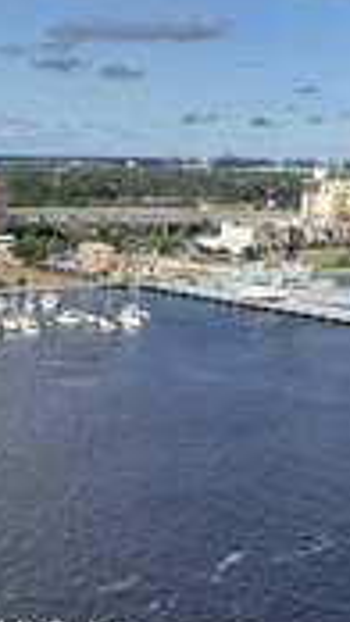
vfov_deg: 28.1
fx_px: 1187
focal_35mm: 72
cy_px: 52
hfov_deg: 14.4
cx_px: 664
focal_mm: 6.76
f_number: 1.78
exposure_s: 1/9009
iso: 80
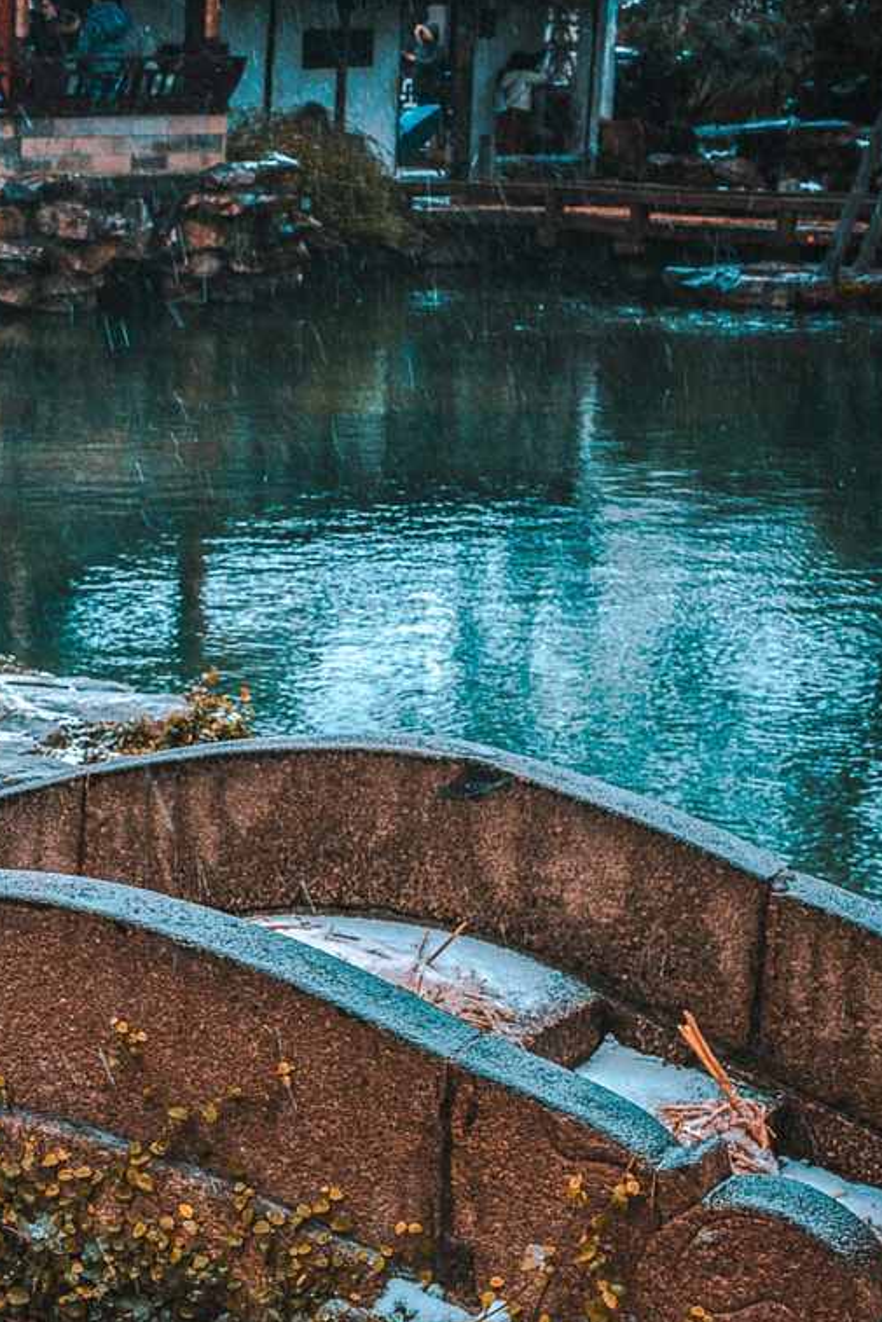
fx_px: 2718
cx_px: 13
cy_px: 1168
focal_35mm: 74
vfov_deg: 26.5
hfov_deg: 18.0
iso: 320
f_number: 8
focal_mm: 35
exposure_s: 1/60
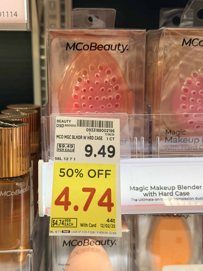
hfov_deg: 29.1
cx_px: 100
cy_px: 137
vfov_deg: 38.2
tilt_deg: -10.9
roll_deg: -0.3
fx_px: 391
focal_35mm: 50
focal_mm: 6.76
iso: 64
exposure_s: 1/229
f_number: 1.78
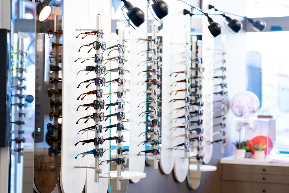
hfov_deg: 20.0
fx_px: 819
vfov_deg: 13.4
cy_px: 96
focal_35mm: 102
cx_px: 144
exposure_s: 1/200
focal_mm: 102
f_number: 2.8
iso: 800
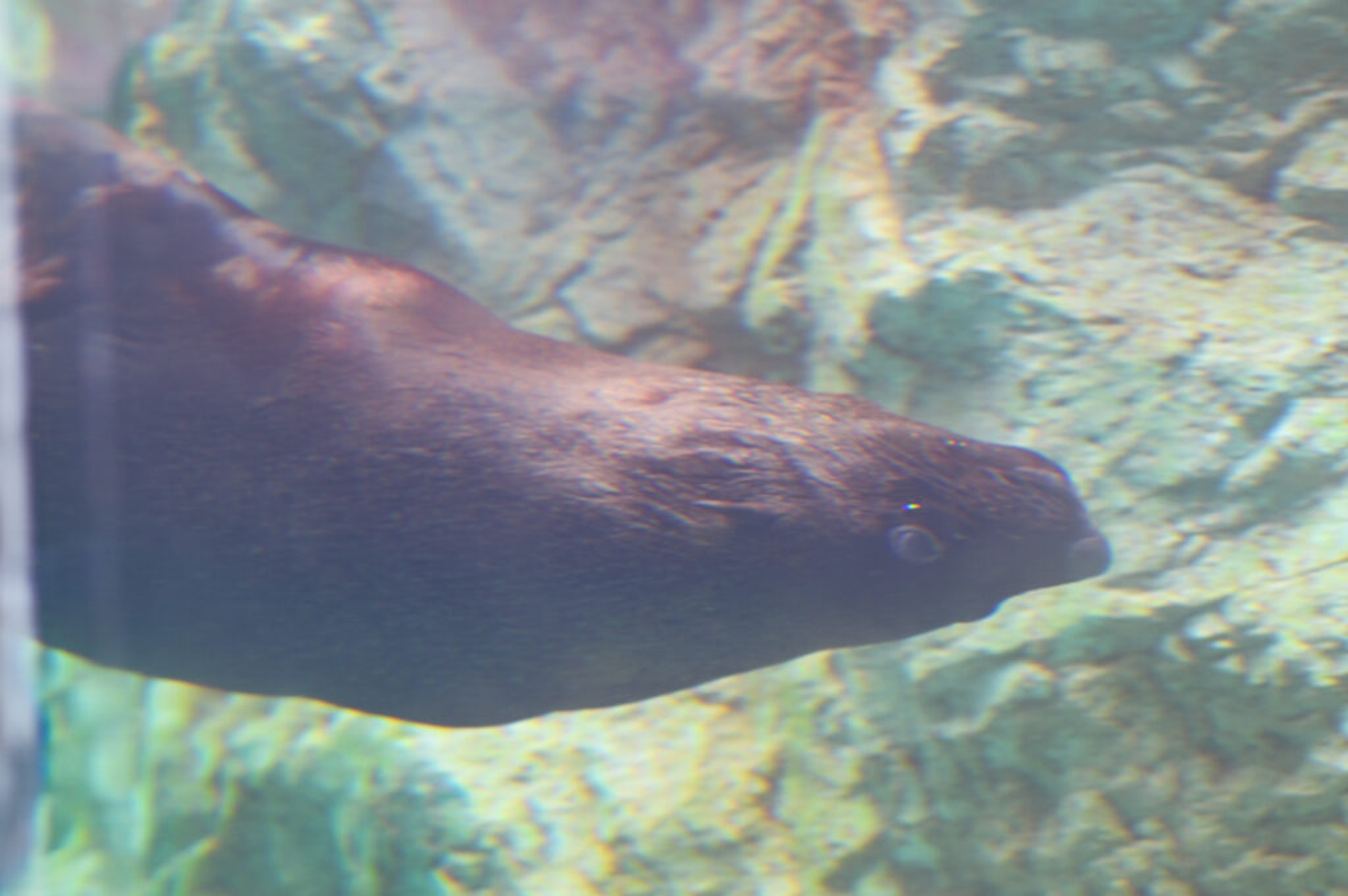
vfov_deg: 13.0
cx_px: 674
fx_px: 3928
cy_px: 448
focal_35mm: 105
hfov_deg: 19.5
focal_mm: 105
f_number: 2.5
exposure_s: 1/125
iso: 280
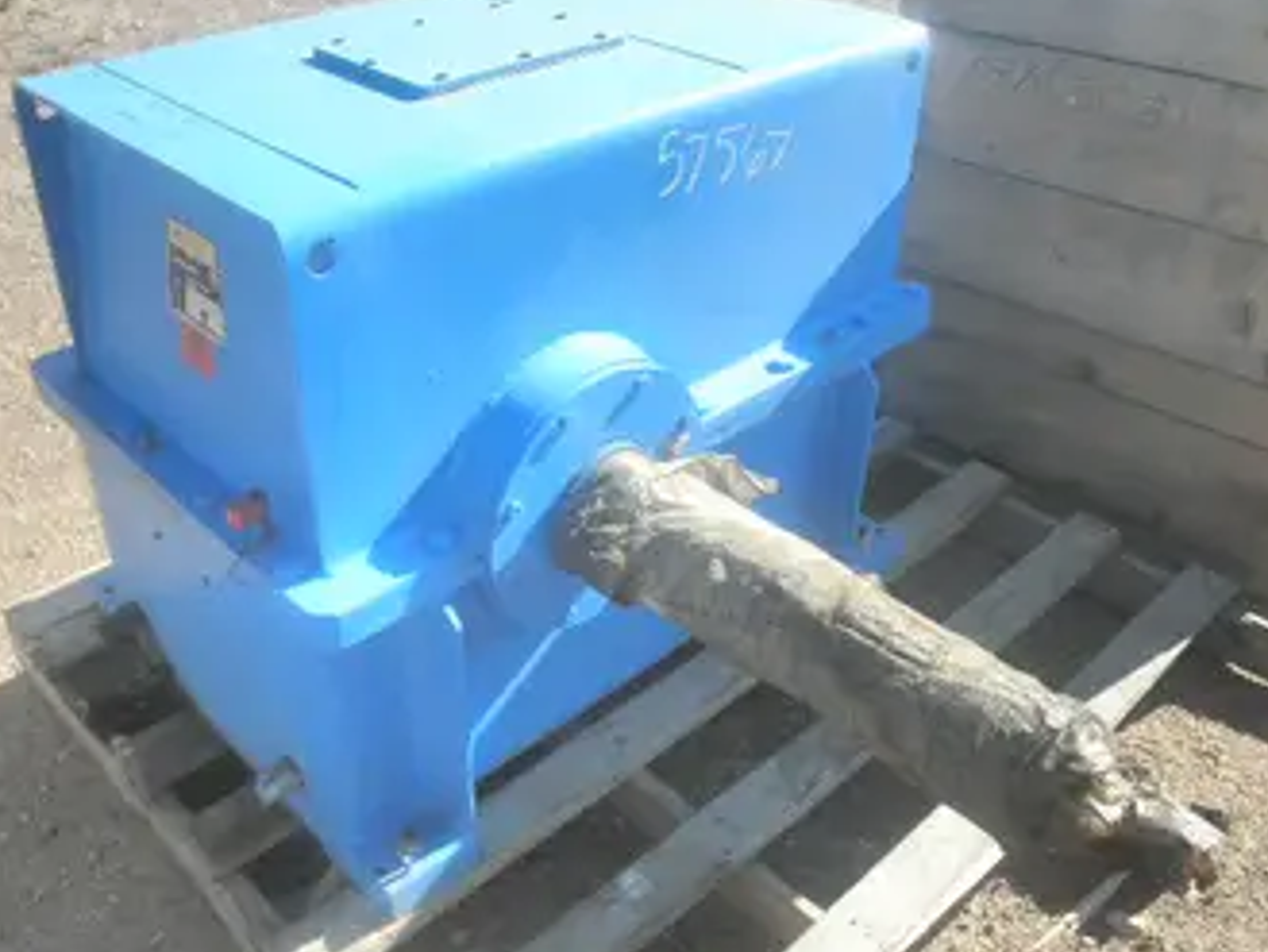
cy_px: 501
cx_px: 567
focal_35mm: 34
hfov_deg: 53.8
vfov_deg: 41.8
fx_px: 1246
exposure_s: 1/400
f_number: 3
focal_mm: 5
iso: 64
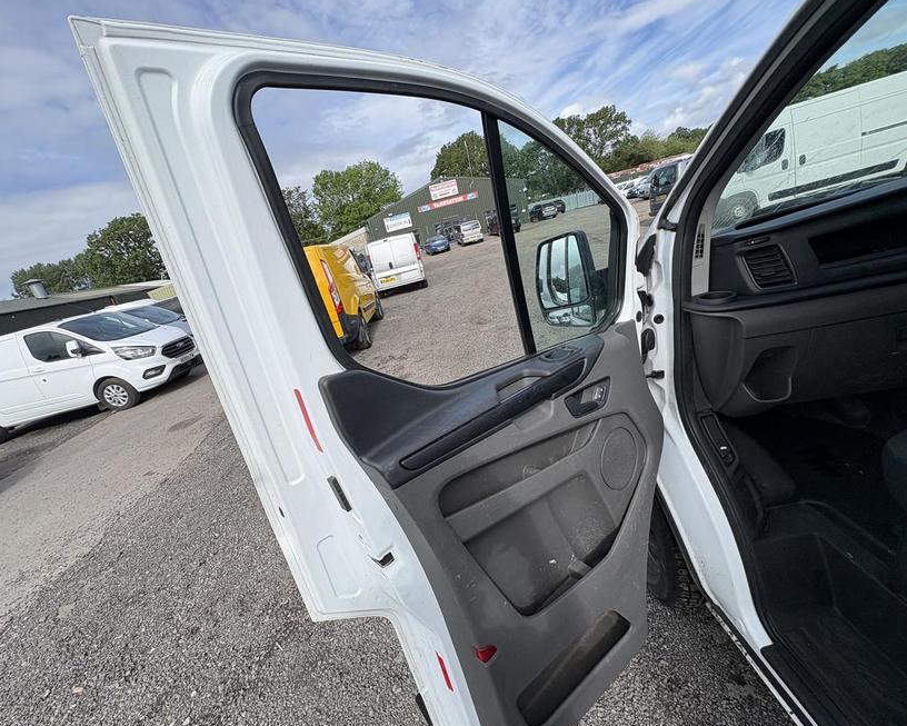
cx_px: 443
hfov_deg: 96.8
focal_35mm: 15
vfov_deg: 84.0
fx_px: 403
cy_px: 367
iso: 40
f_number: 2.2
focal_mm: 2.22
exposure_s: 1/771
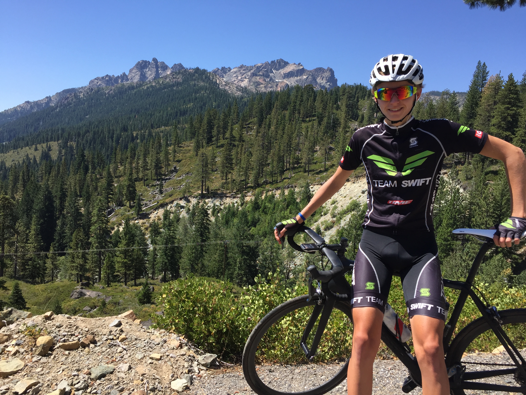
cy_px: 198
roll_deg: -2.6
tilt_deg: -6.4
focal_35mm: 29
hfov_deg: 61.7
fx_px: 441
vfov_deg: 48.2
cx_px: 263
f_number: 2.2
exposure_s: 1/1319
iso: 32
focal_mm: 4.15
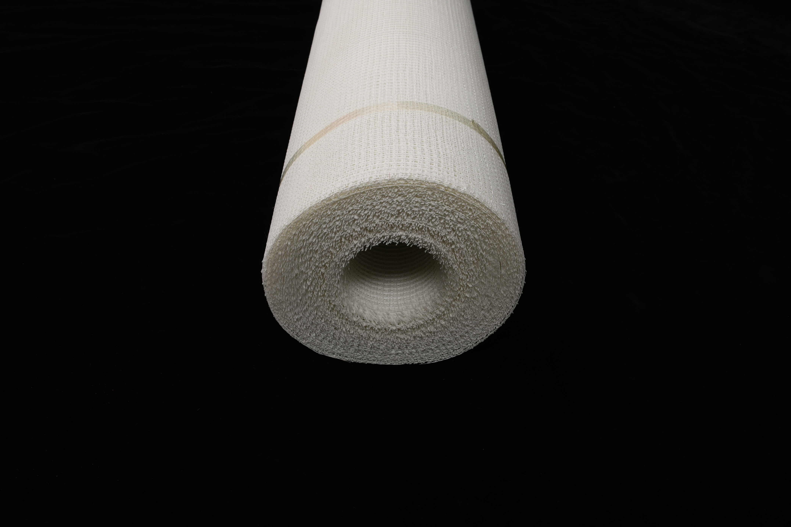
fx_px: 725
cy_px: 264
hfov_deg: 57.2
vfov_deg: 40.0
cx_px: 396
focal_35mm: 33
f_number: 11
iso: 100
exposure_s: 1/100
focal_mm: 22
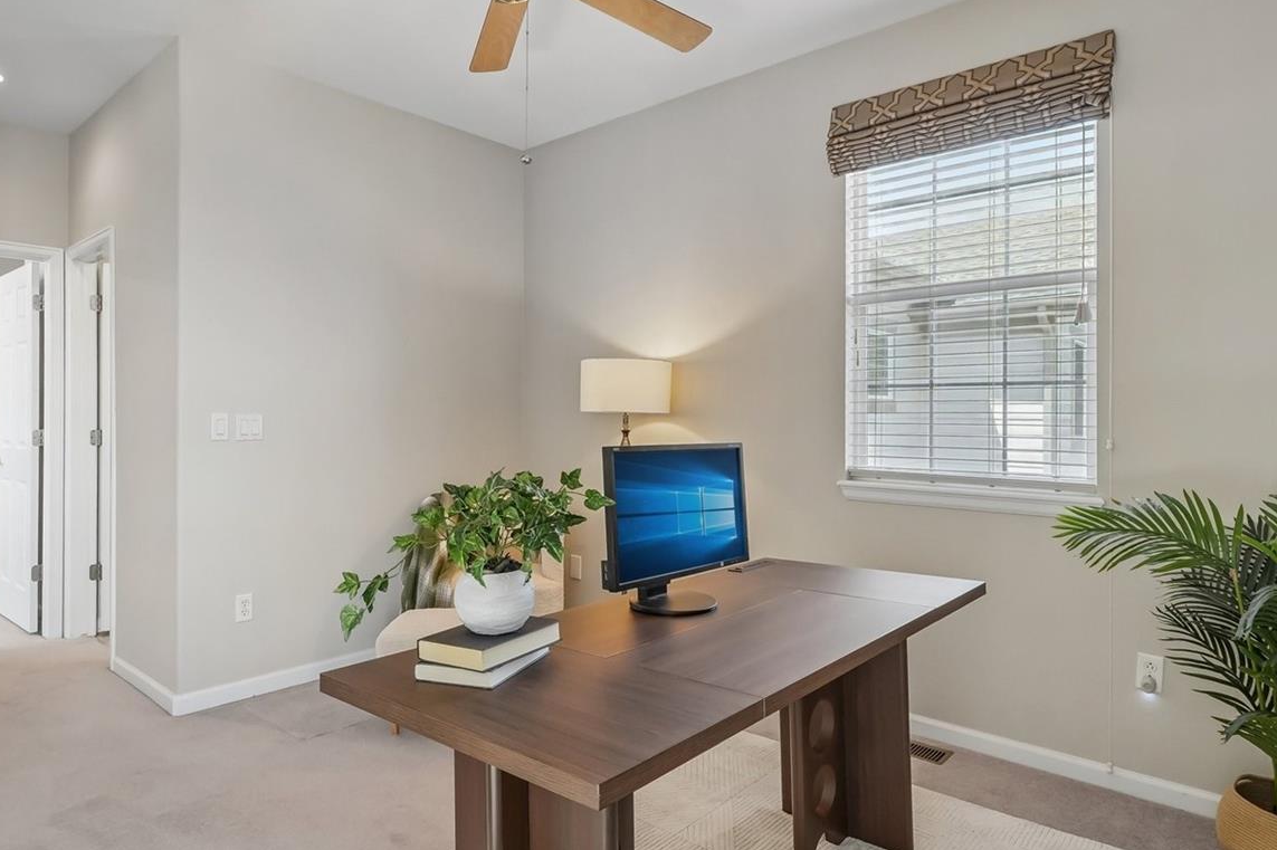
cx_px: 599
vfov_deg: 59.4
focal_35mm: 21
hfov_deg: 81.1
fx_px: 745
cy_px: 413
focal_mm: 10
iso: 800
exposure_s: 1/10
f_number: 8
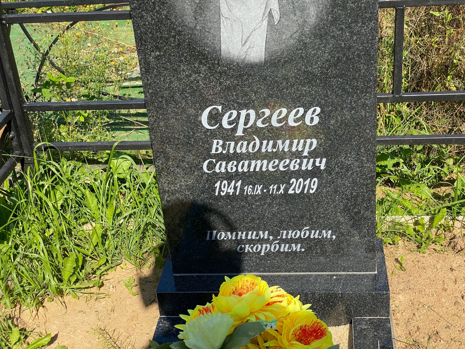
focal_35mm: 52
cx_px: 232
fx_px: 699
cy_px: 174
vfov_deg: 28.0
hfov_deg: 36.8
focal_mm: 6
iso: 20
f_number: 2
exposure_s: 1/940
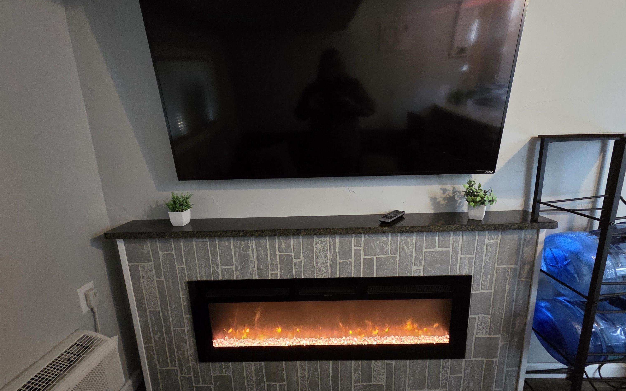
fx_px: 239
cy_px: 191
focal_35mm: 14
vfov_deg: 78.6
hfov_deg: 105.3
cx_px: 317
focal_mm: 2.2
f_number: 2.2
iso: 1600
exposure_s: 1/24
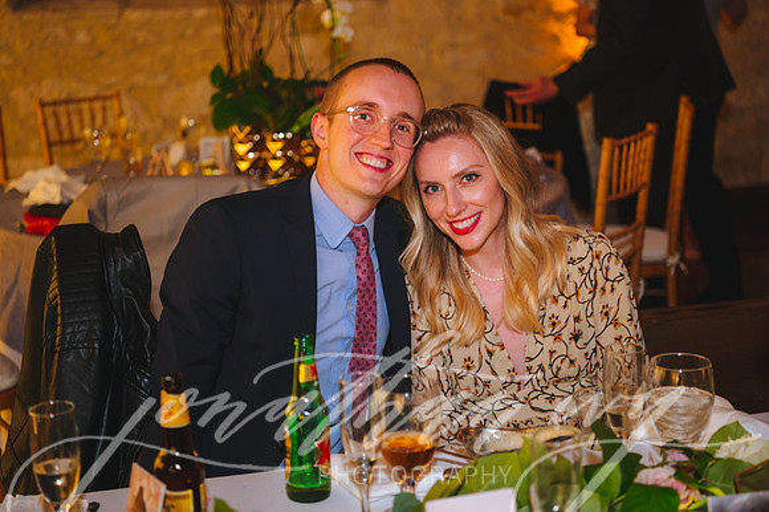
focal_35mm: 60
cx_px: 384
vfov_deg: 22.6
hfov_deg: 33.4
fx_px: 1281
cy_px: 256
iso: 1600
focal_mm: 60
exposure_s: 1/80
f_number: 2.8
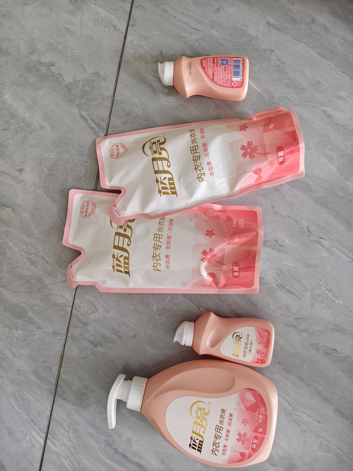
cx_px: 176
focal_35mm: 23
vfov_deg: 73.9
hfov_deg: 58.9
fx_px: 313
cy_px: 236
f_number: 1.88
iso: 764
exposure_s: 1/100
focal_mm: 5.56
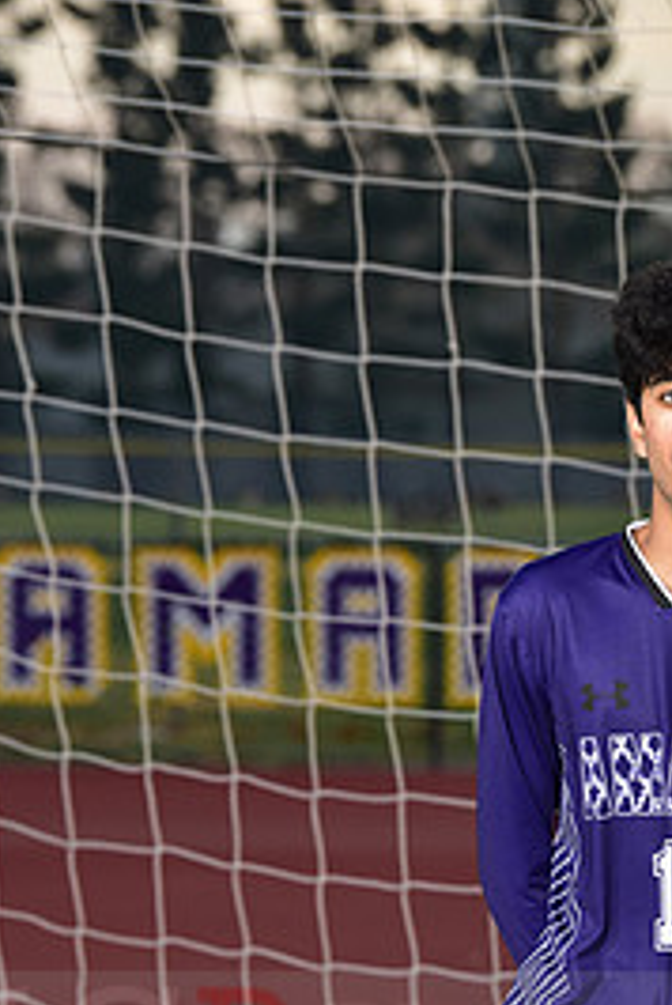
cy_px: 1024
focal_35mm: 327
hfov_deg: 4.2
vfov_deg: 6.3
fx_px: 9132
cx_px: 595
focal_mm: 150
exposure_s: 1/250
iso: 400
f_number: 6.3
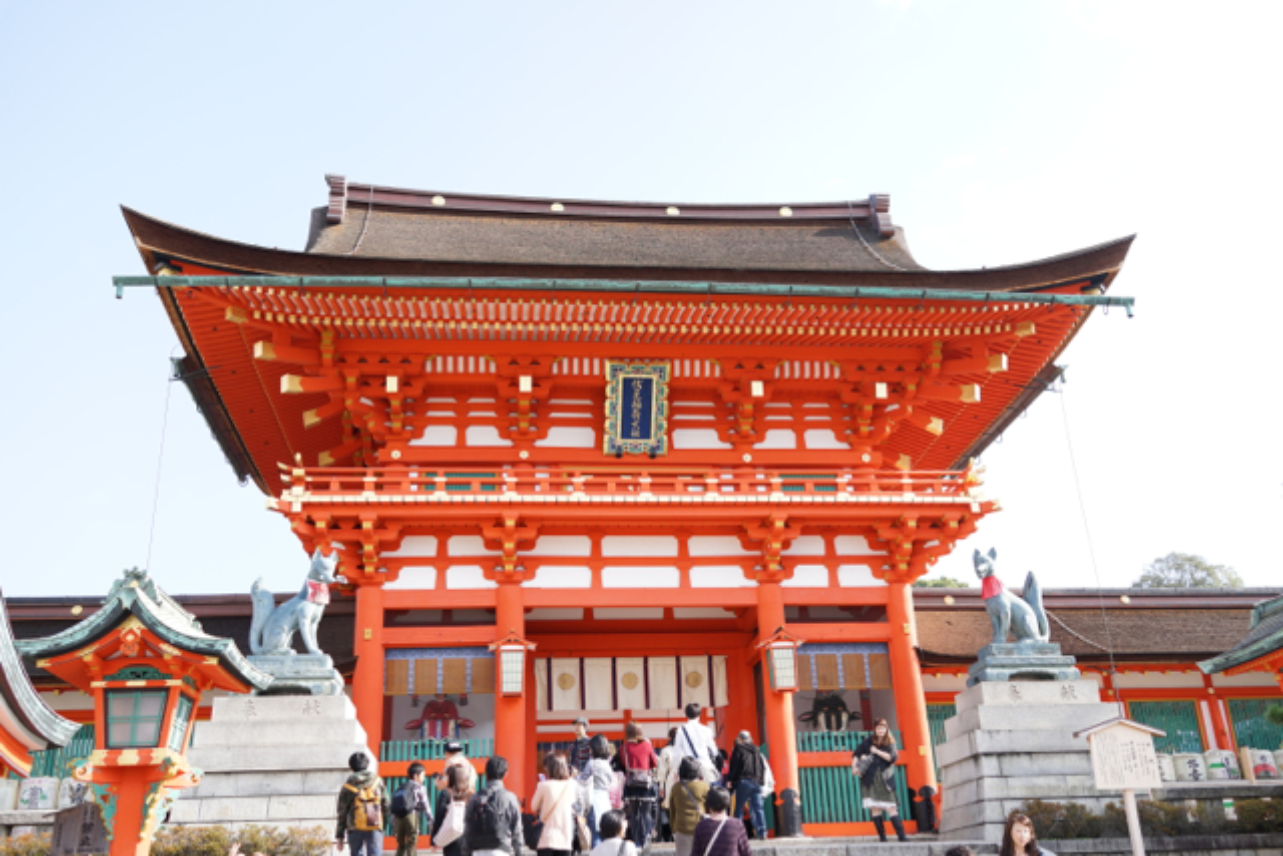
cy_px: 428
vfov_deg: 37.9
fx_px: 1248
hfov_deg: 54.4
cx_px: 642
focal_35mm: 35
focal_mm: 35
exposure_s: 1/1600
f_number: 2.5
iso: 250
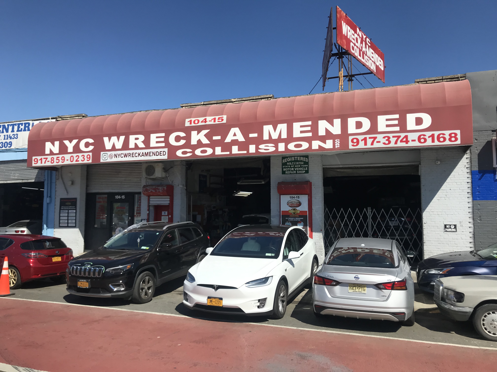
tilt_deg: +4.3
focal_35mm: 28
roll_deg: -0.6
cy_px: 186
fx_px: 402
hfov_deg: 63.4
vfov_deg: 49.7
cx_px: 248
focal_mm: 3.99
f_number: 1.8
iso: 20
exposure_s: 1/3096
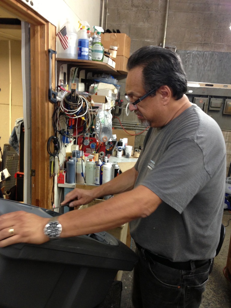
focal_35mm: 33
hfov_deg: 42.9
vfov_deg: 55.4
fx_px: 294
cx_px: 116
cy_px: 154
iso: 160
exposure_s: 1/20
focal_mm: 4.13
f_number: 2.4
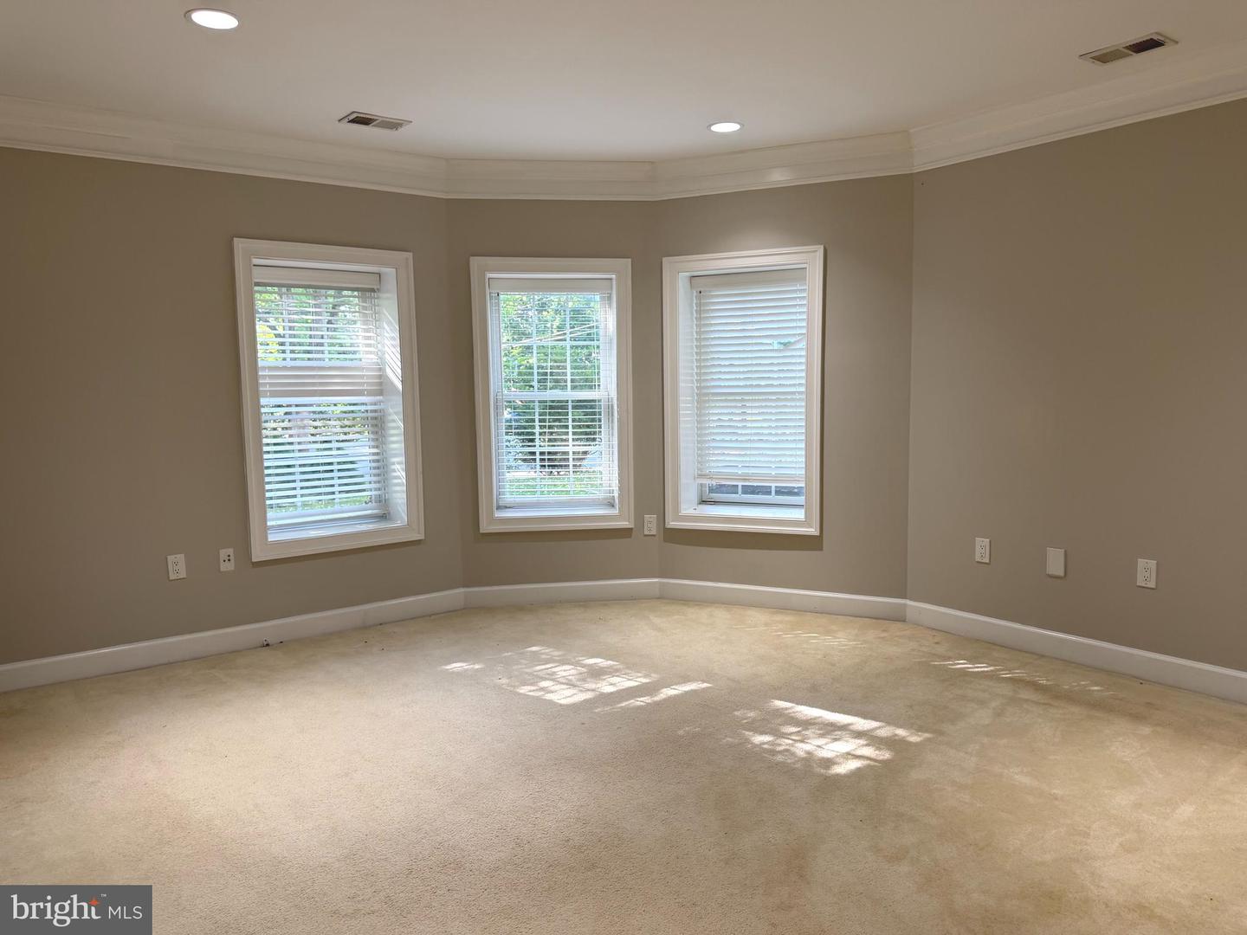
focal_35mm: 24
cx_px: 624
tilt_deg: -6.7
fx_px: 865
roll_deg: +1.9
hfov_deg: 71.6
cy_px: 468
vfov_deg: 56.8
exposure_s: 1/120
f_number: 1.78
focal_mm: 6.76
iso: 100
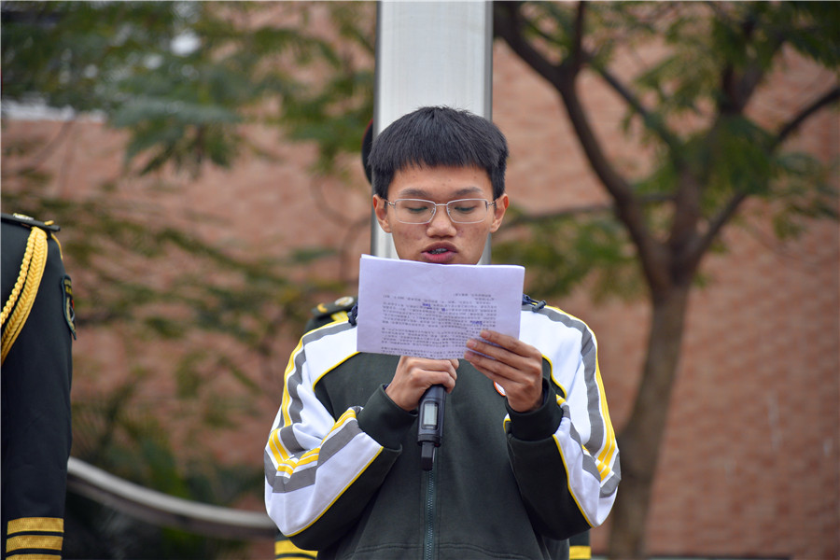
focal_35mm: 120
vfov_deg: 11.4
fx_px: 2800
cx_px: 420
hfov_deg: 17.1
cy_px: 280
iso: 800
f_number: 4.5
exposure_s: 1/60
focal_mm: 120
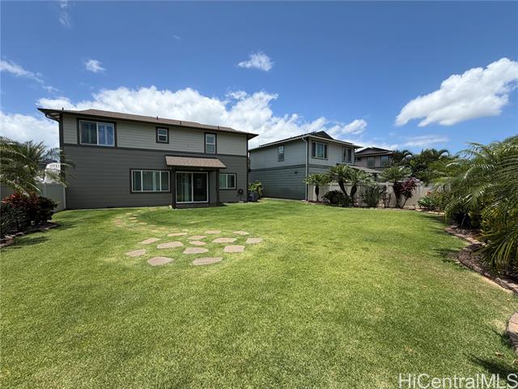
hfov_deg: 102.1
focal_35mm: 14
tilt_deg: -2.6
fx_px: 209
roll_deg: +0.2
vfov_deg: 85.7
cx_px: 259
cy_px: 194
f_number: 2.2
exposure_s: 1/809
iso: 20
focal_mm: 2.22
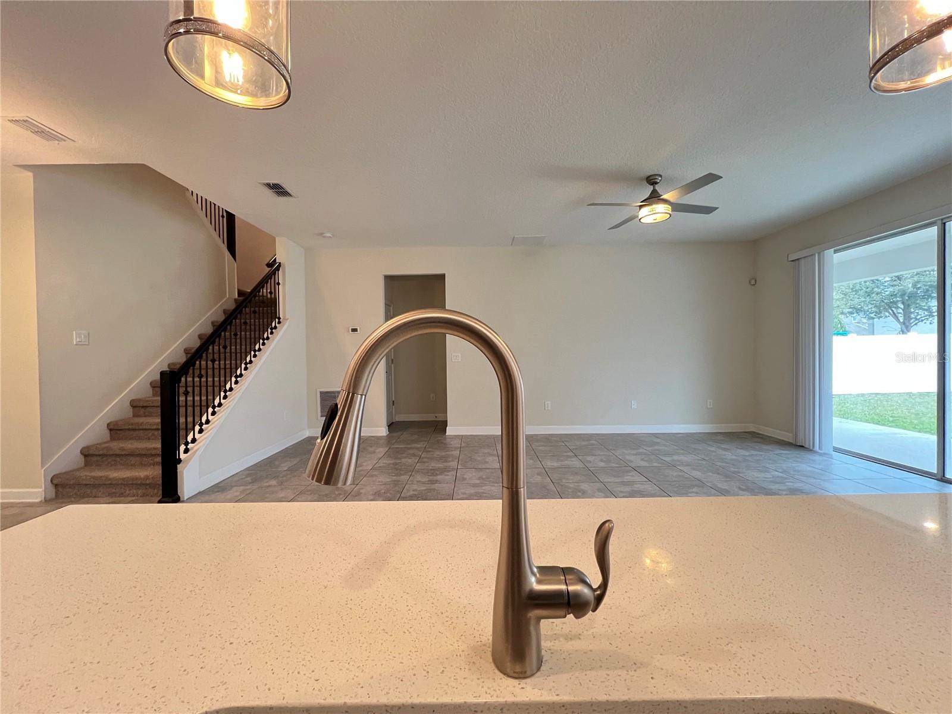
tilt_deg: -0.7
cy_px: 357
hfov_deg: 106.2
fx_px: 358
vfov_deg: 89.9
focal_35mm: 13
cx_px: 476
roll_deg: +1.4
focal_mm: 1.57
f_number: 1.8
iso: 400
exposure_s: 1/60
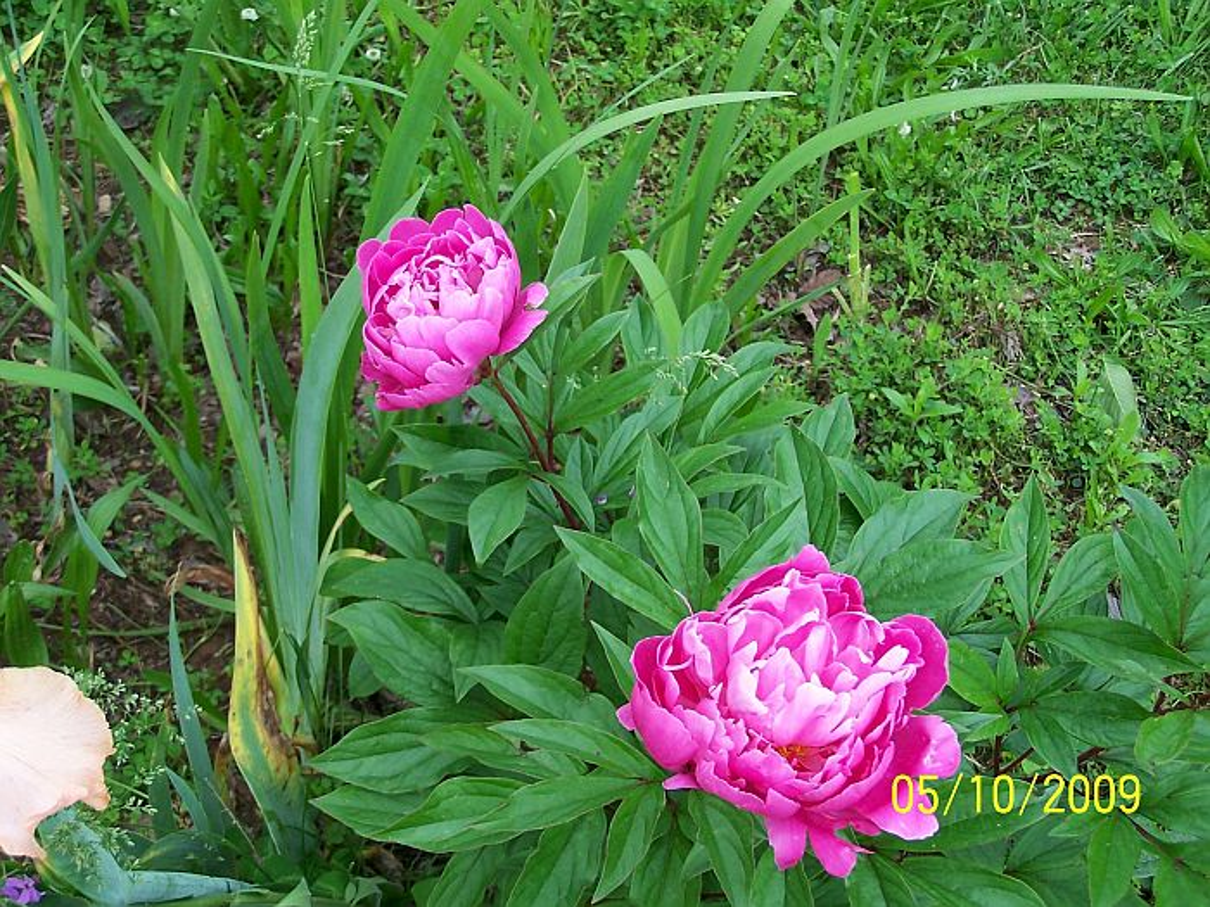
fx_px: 1957
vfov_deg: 26.1
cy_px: 454
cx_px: 605
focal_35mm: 56
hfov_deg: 34.3
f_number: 3.2
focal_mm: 9.3
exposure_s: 1/180
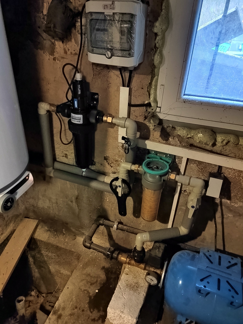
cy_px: 162
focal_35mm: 23
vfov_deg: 73.9
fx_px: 215
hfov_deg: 58.9
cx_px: 122
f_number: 1.9
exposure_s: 1/16.7
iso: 4800
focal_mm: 5.52
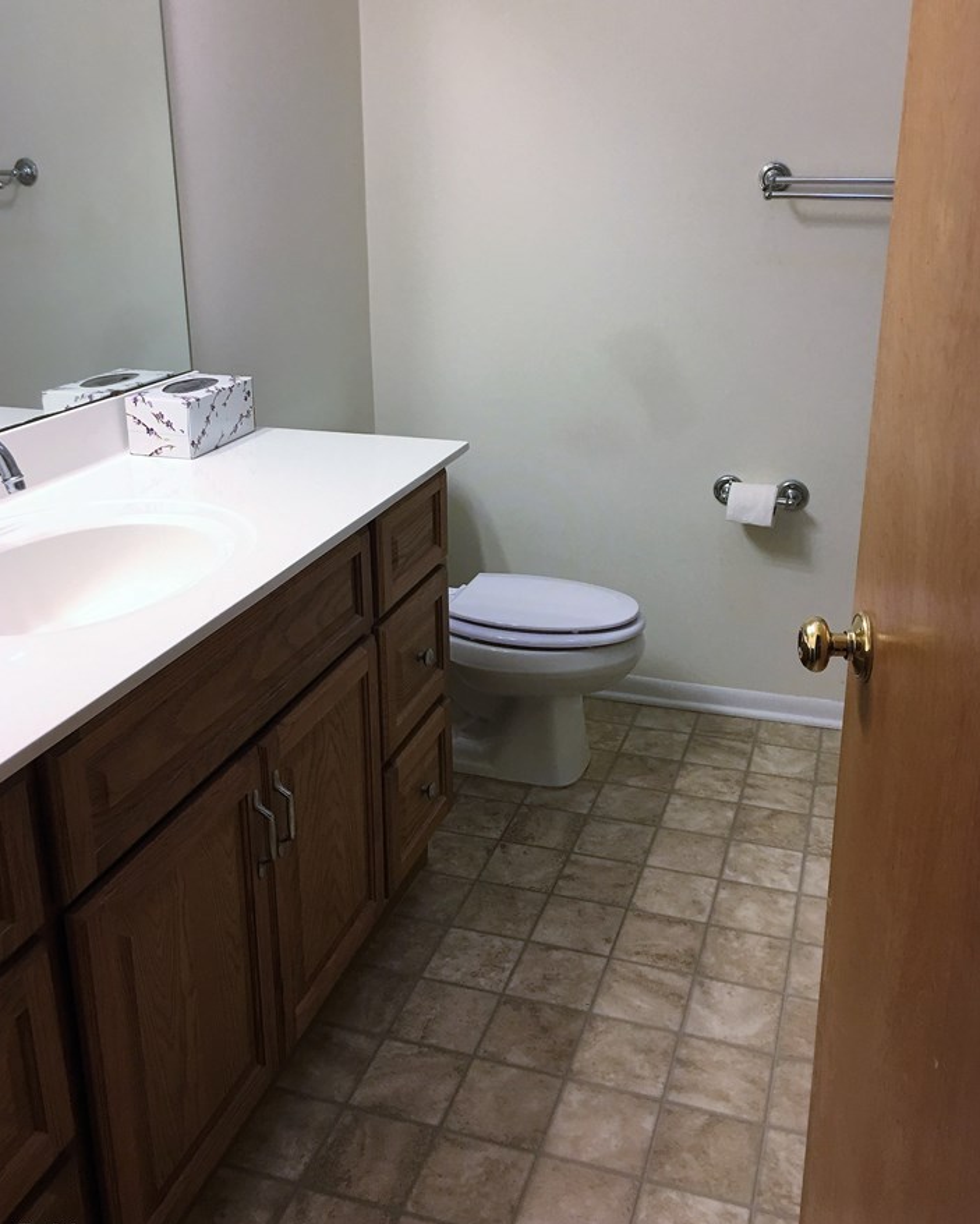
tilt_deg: -17.9
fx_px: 1196
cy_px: 558
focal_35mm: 33
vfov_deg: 54.1
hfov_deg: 44.6
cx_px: 480
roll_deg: +0.2
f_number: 2.2
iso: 40
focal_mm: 4.15
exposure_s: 1/30
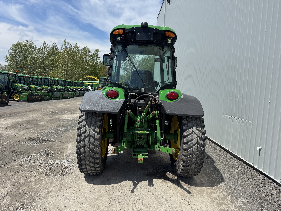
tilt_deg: -2.8
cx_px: 140
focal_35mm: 24
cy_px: 106
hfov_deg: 71.6
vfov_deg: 56.8
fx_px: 195
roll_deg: -0.3
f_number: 1.78
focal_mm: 6.76
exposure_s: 1/5348
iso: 80
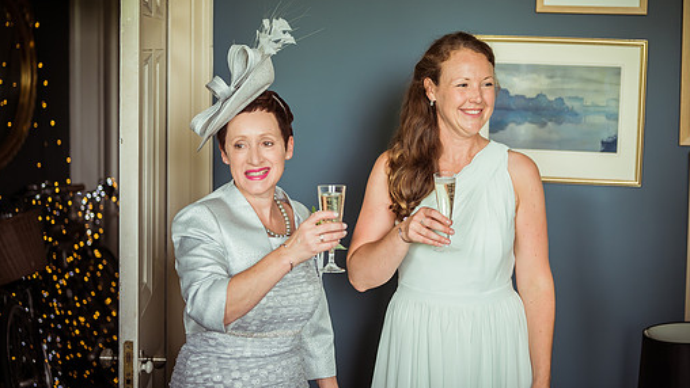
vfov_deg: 18.5
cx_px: 390
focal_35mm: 65
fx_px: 1189
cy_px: 137
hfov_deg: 32.3
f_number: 2
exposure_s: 1/250
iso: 450
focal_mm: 50
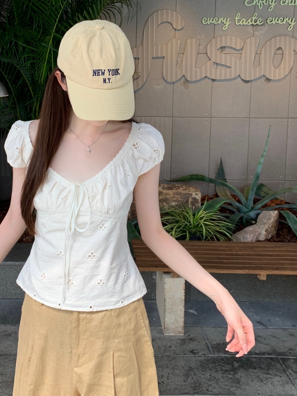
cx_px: 85
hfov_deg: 33.1
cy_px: 137
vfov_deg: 43.3
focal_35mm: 43
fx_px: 492
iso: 25
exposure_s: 1/132
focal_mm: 4.25
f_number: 1.8
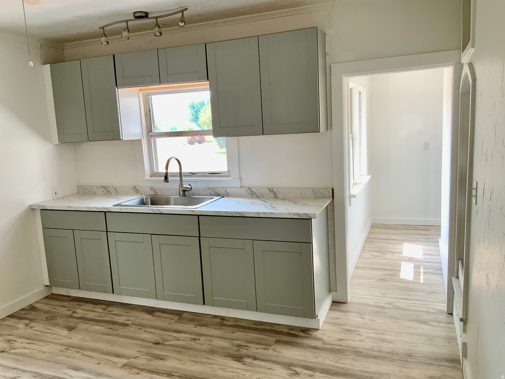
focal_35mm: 29
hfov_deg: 61.7
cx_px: 252
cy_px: 190
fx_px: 423
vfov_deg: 48.2
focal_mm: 3
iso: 20
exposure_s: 1/120
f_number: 1.8
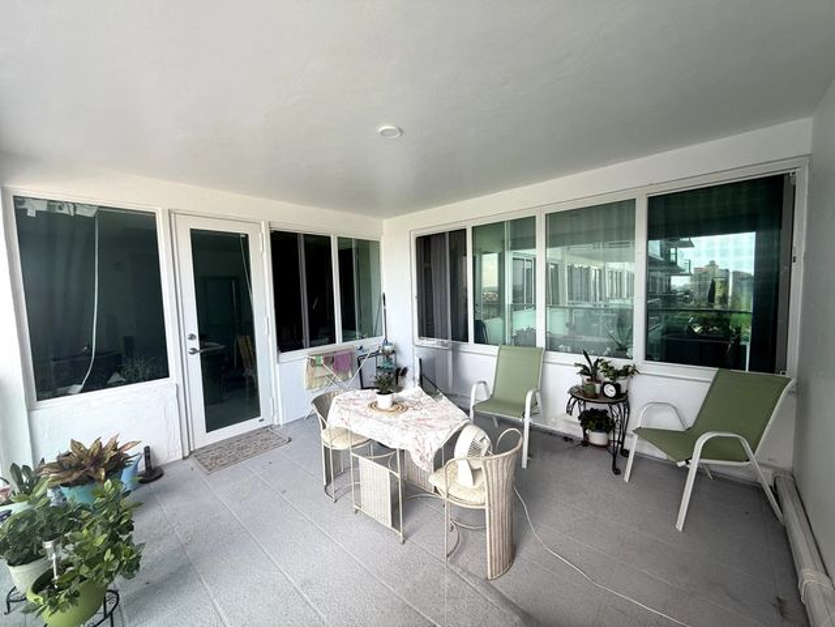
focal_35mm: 14
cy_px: 314
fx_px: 338
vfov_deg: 85.7
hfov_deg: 102.1
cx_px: 418
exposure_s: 1/141
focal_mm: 2.22
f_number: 2.2
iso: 50
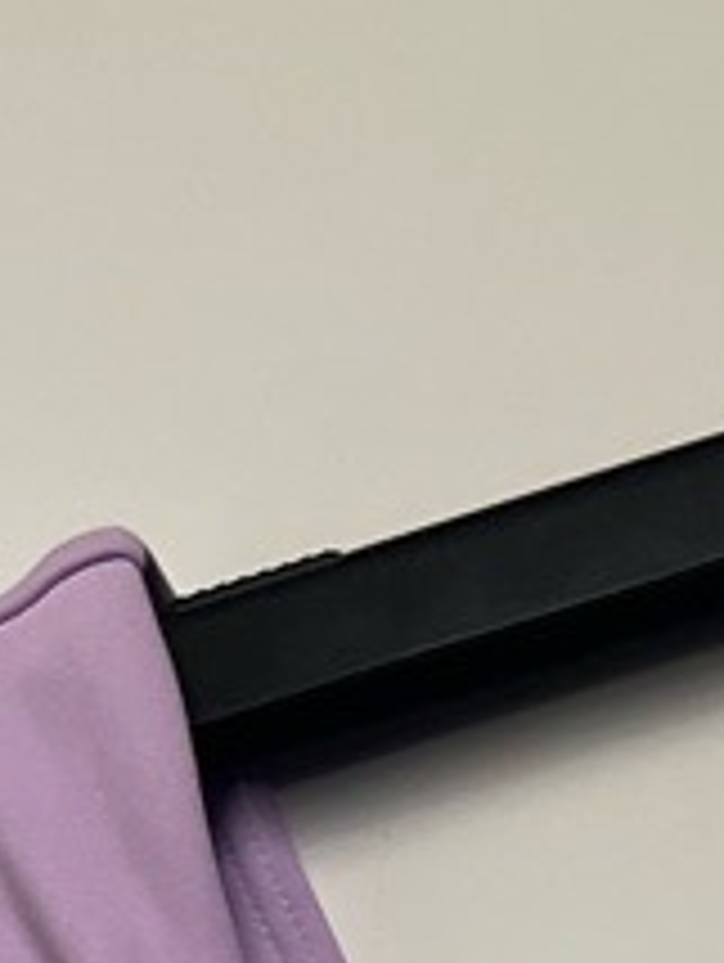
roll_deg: -0.2
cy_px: 3308
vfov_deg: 8.0
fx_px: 5399
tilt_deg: -19.6
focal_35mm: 194
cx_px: 1835
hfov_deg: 7.1
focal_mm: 5.1
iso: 50
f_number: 1.6
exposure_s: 1/100
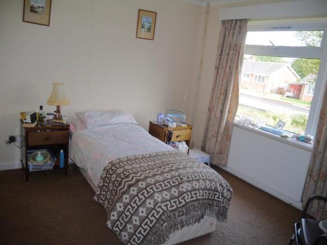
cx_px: 164
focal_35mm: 28
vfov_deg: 49.7
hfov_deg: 63.5
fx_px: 264
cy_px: 122
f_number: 3.5
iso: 160
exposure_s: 1/125
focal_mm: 14
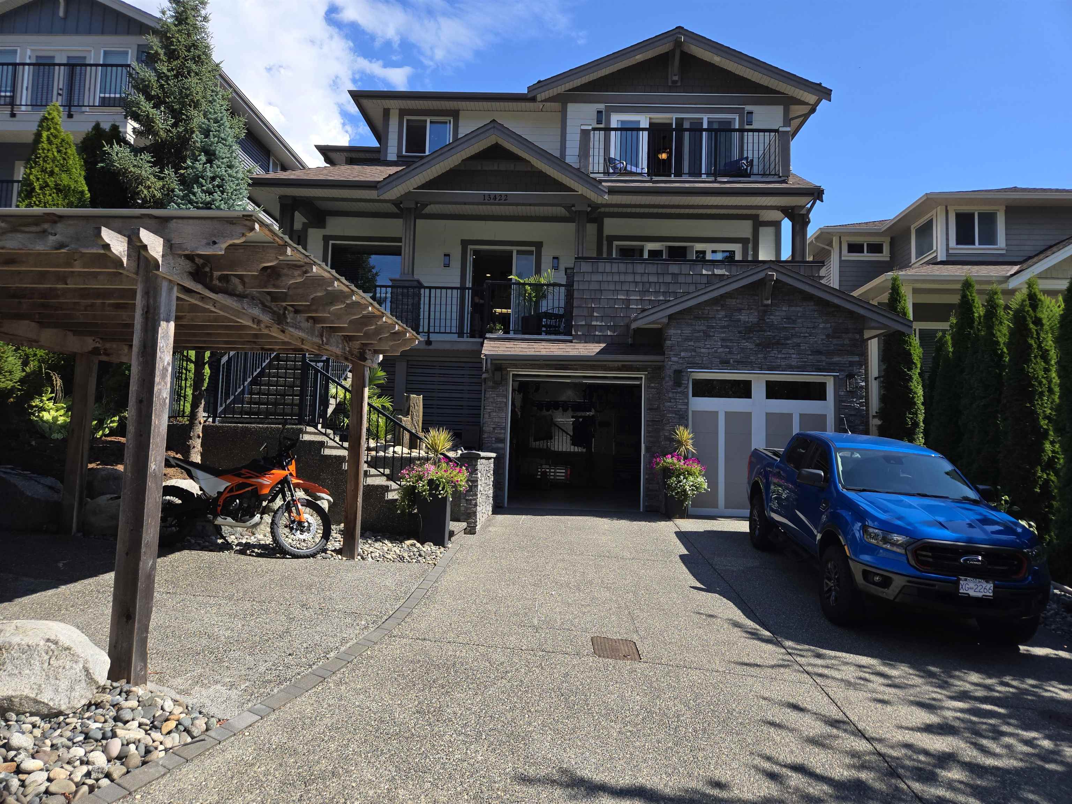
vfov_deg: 58.9
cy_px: 402
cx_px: 536
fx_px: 712
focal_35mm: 23
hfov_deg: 73.9
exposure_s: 1/1290
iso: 25
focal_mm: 5.4
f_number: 1.8
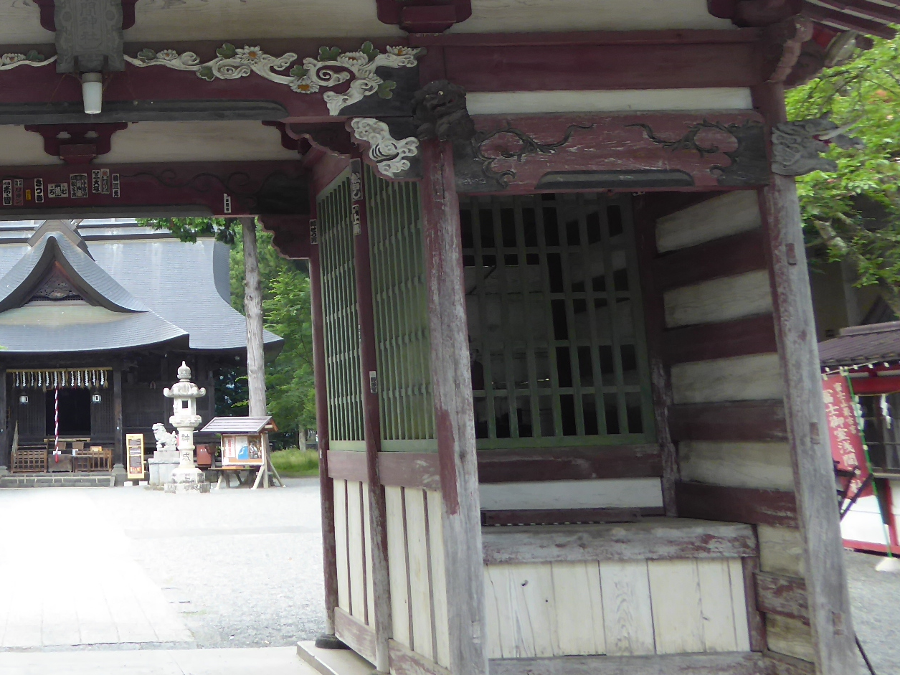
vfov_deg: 28.3
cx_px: 50
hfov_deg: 34.8
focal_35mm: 51
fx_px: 1326
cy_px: 197
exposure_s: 1/60
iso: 100
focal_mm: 4.3
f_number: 3.3
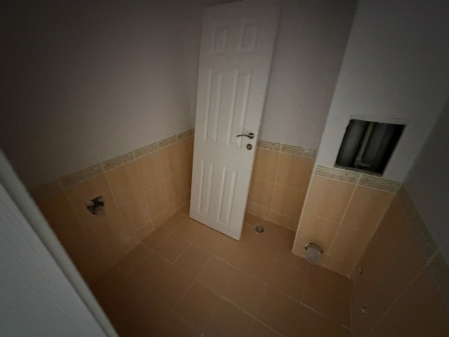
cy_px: 168
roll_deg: +2.7
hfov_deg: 102.1
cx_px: 224
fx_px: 182
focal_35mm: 14
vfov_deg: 85.7
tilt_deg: -27.1
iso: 1600
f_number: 2.2
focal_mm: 2.22
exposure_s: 1/33
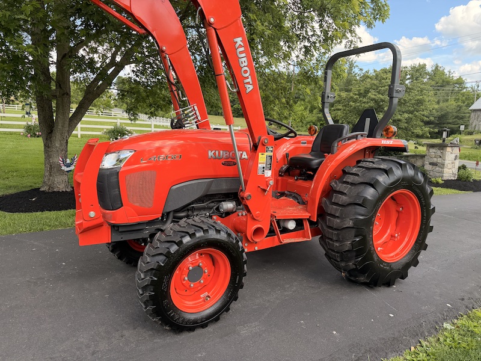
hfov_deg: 71.6
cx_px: 240
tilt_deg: -10.0
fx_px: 333
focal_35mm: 24
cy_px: 180
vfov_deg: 56.8
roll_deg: -3.9
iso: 100
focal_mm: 6.76
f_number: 1.78
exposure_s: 1/888
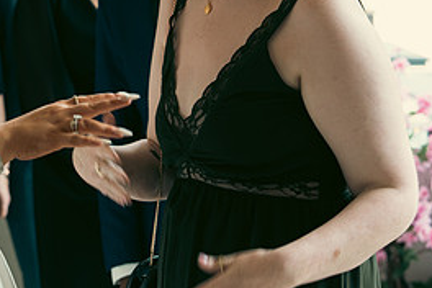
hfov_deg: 16.5
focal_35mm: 123
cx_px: 51
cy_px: 32
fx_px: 1476
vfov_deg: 11.1
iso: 500
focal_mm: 56
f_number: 3.5
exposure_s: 1/160
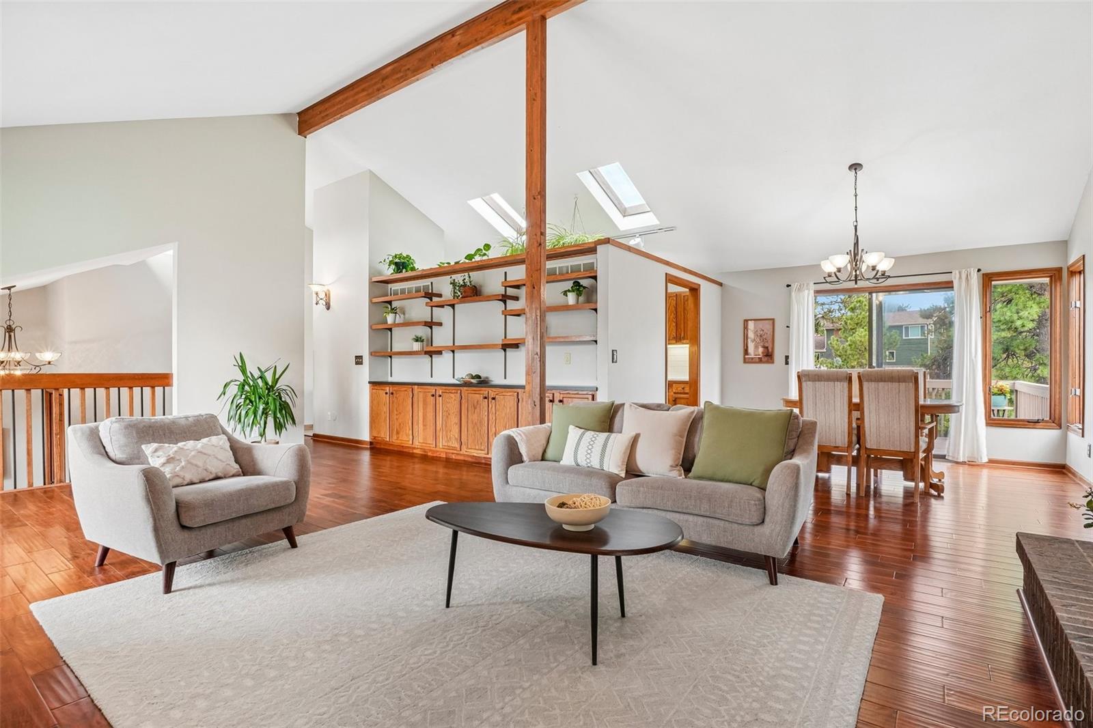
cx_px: 546
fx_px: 501
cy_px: 364
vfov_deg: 72.0
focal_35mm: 16
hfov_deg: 95.0
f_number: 8
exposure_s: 1/30
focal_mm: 11
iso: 400
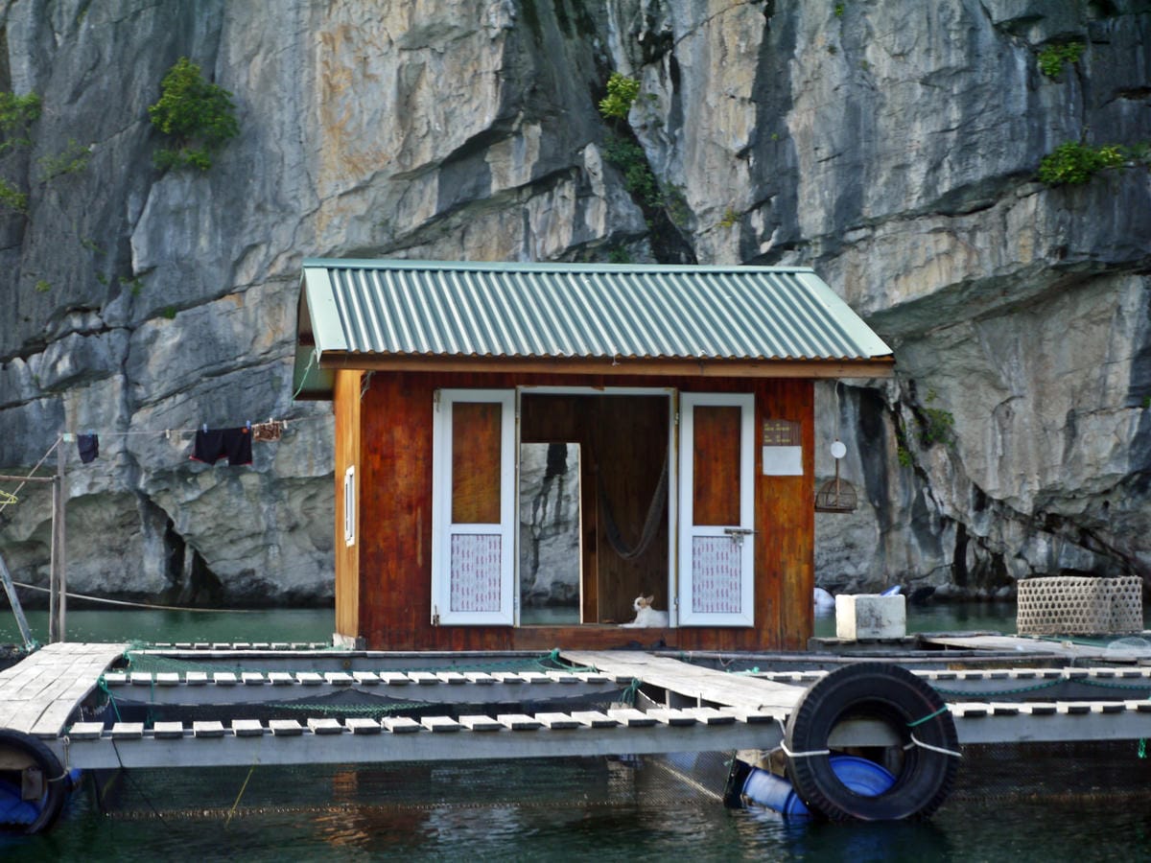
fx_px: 2793
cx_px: 576
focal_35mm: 84
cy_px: 432
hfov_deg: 23.3
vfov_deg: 17.6
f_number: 5.6
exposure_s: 1/100
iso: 160
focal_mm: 42
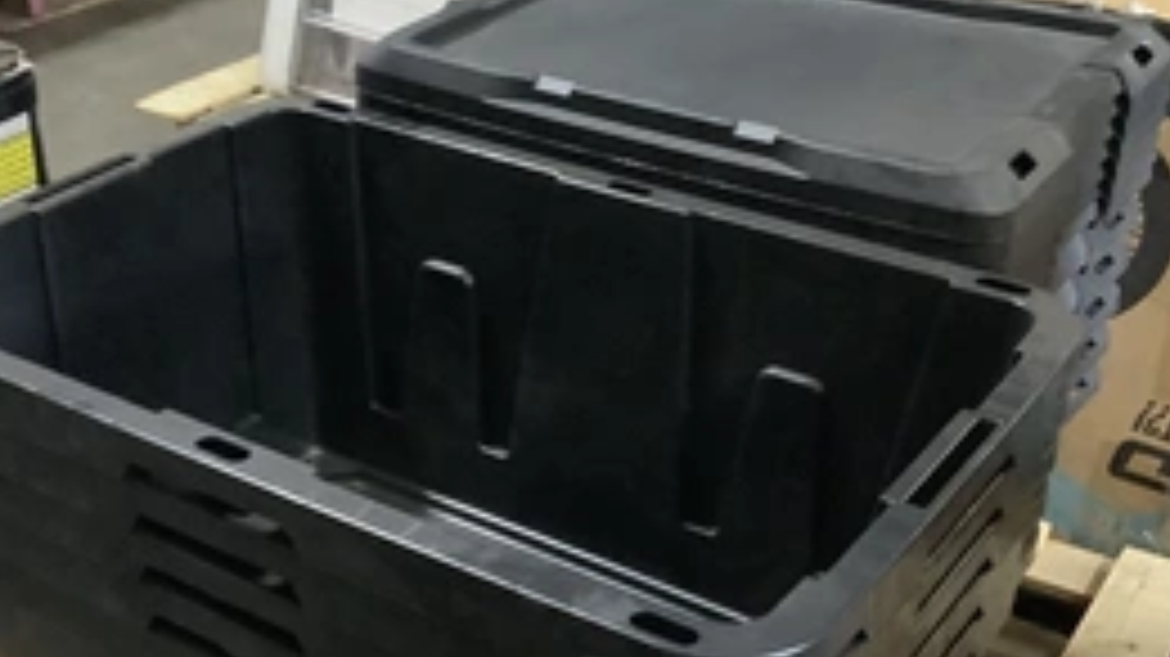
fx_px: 1613
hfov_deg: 39.8
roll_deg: -1.8
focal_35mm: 52
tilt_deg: -35.1
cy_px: 540
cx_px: 518
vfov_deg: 22.7
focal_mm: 3.3
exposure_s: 1/24
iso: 800
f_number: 2.4
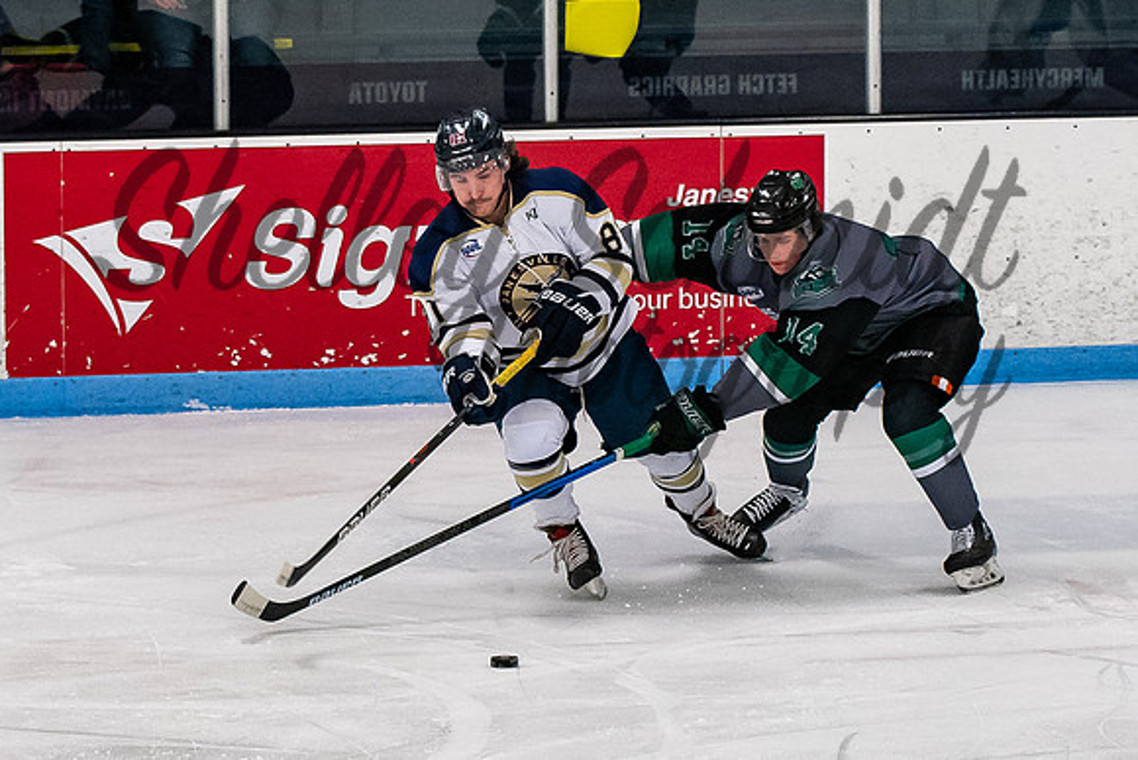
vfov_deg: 6.1
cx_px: 494
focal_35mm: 226
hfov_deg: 9.1
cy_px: 274
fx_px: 7141
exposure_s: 1/800
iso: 2000
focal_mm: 70
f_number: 3.5
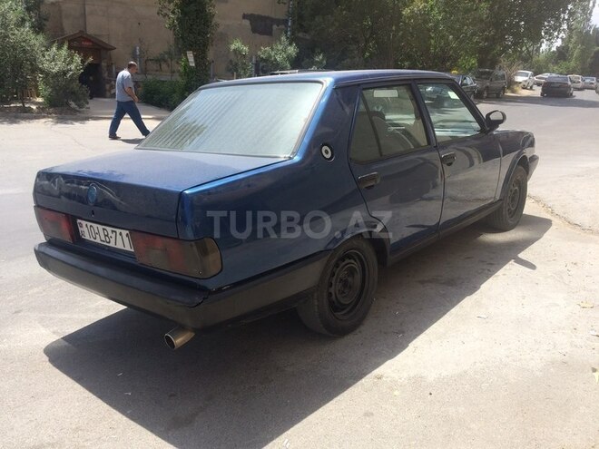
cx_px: 300
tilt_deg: -14.6
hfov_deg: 61.7
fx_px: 502
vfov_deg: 48.2
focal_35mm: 29
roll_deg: -3.0
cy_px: 224
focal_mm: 4.15
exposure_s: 1/1414
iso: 32
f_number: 2.2
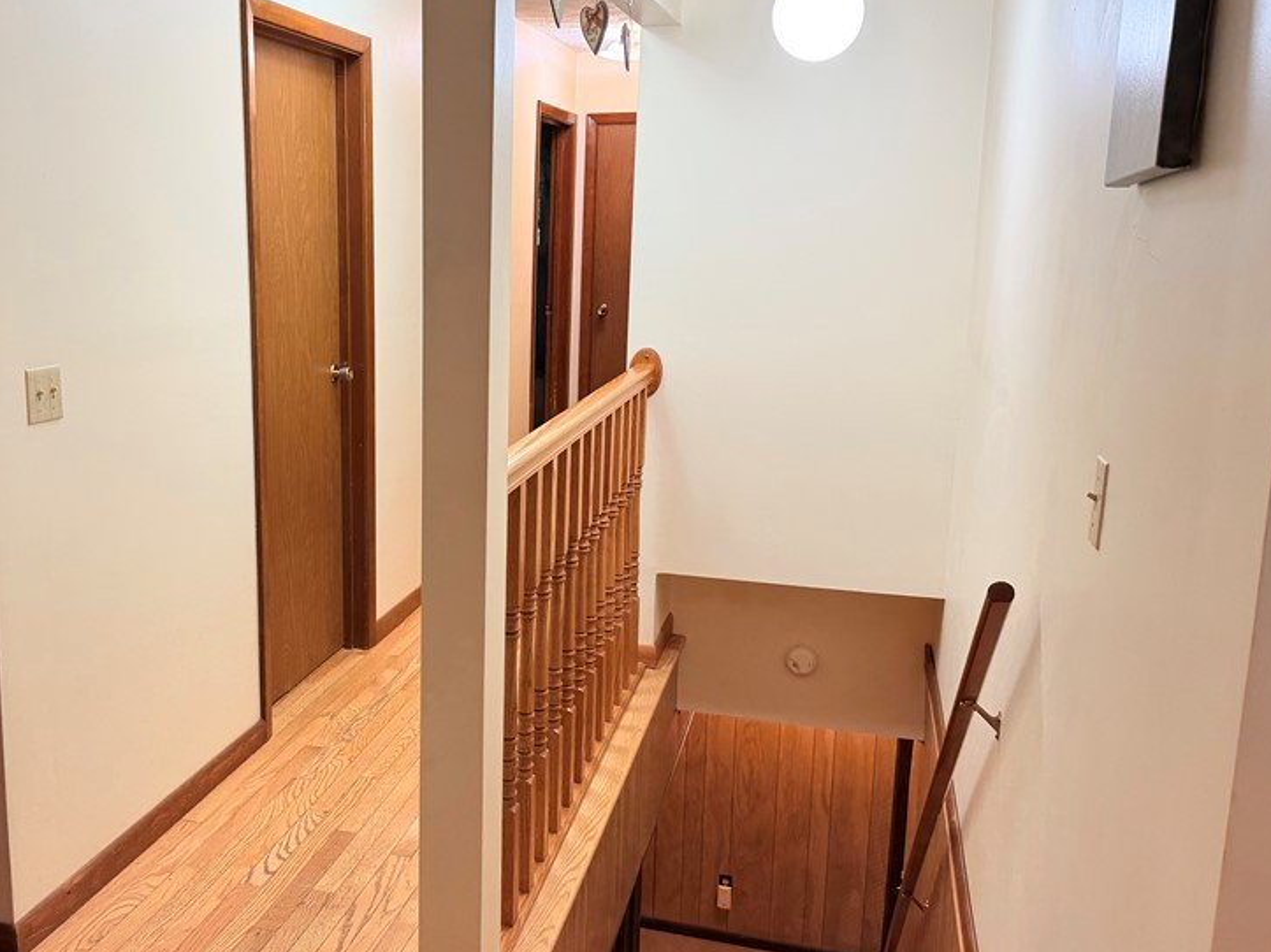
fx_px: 1248
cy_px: 460
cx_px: 448
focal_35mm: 34
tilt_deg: -11.3
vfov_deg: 41.8
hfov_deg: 53.1
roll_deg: +0.1
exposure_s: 1/120
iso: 160
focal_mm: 6.76
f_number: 1.78
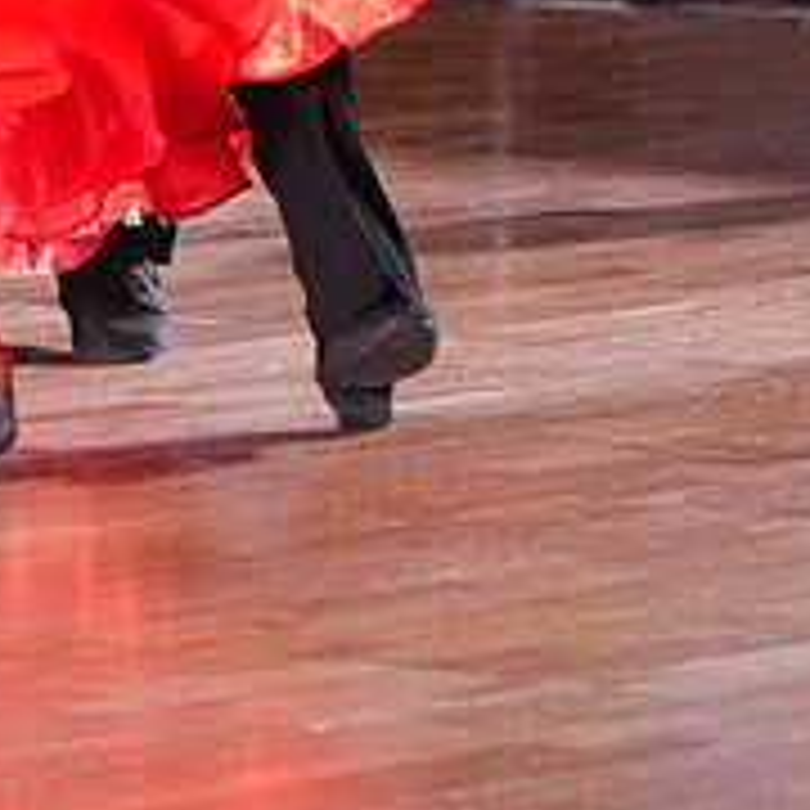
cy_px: -436
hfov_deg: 3.3
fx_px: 14163
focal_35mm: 535
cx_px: 223
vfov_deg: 3.3
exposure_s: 1/200
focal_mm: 195
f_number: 4.5
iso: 4000
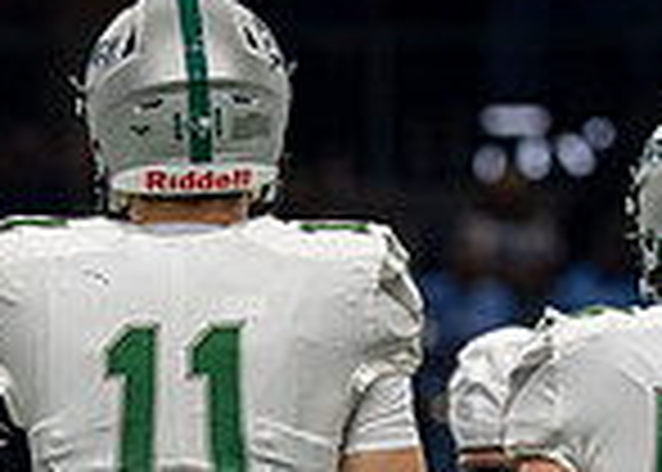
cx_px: 1
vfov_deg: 1.9
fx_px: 13969
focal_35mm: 743
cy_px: 764
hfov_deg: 2.7
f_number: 2.8
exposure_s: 1/500
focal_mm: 145
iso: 500
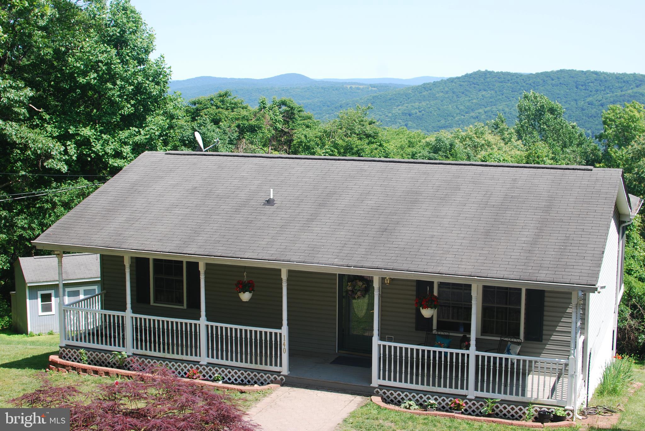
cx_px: 322
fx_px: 942
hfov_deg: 37.8
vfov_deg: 25.8
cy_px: 216
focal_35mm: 52
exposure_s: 1/160
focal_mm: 35
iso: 100
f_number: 6.3
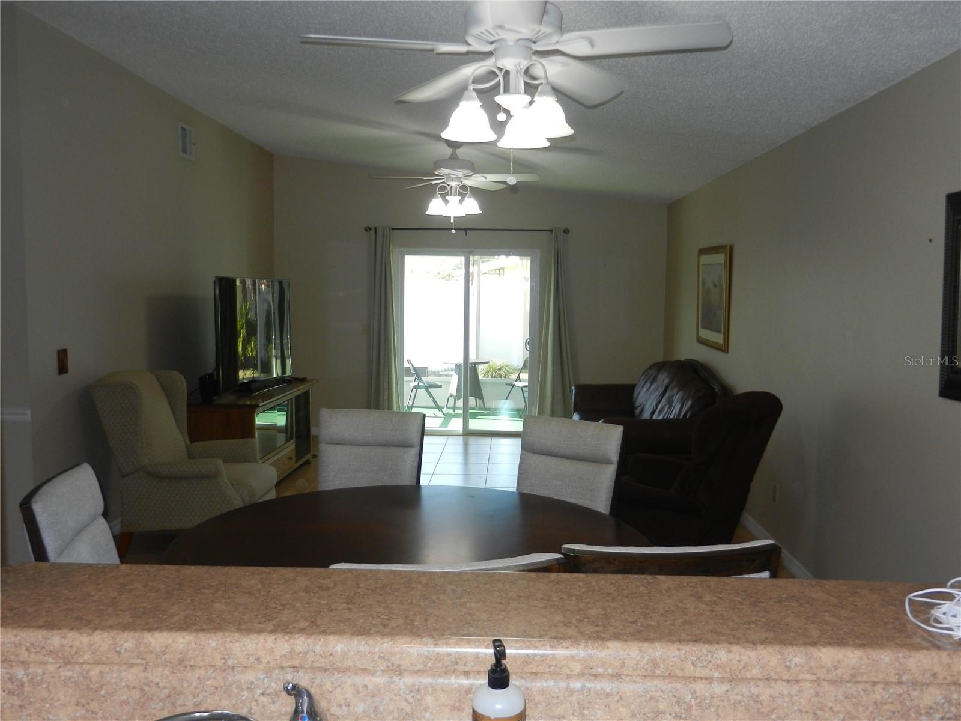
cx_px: 480
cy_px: 360
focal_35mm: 29
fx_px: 805
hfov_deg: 61.7
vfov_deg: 48.2
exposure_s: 1/50
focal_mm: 5.1
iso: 160
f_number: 3.6
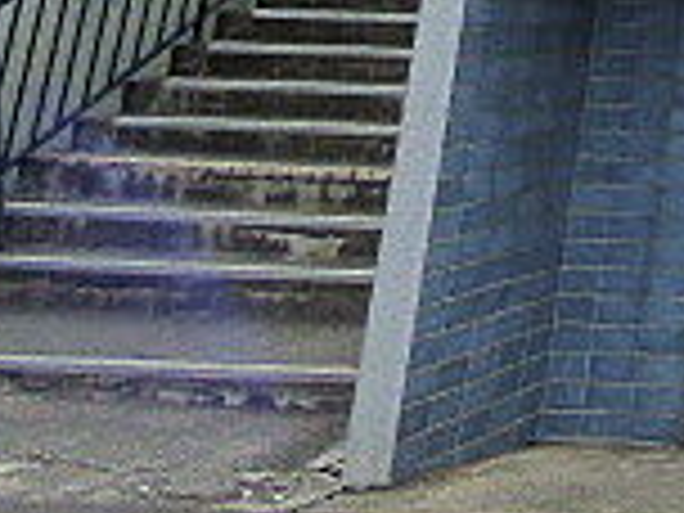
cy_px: -522
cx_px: 1296
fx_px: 1660
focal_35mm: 84
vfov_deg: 14.5
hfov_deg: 17.7
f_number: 4
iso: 200
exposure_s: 1/640
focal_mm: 3.58
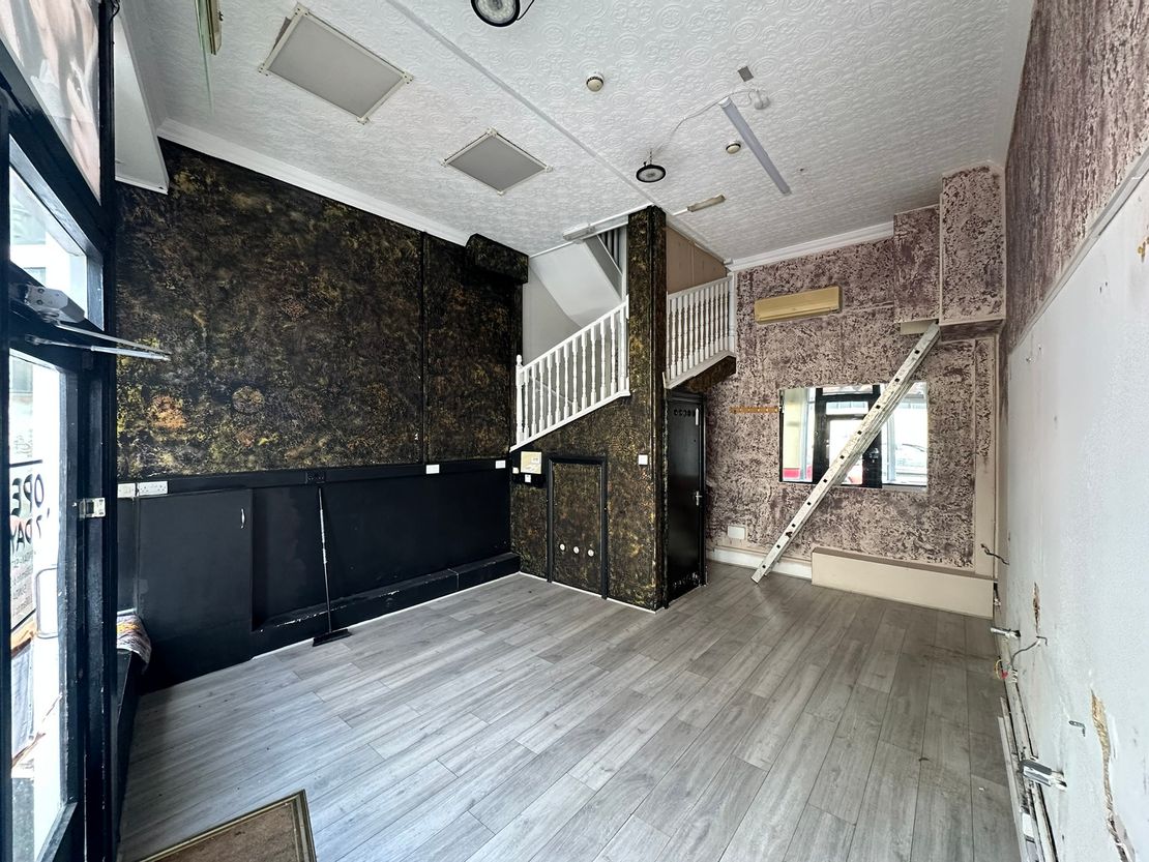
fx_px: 465
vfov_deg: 85.7
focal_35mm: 14
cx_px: 574
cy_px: 431
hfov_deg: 102.1
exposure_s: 1/99
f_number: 2.2
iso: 250
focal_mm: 2.22
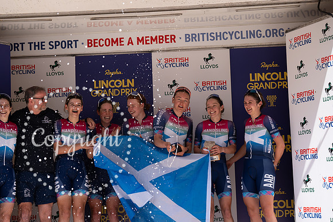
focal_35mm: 77
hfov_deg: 26.3
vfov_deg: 17.7
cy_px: 111
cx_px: 166
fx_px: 712
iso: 400
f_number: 4
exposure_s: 1/1000
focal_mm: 77
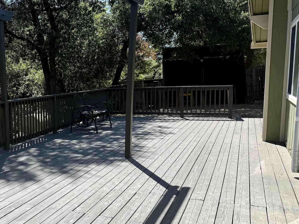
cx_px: 35
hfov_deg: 40.8
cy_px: 130
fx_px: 371
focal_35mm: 43
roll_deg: +1.9
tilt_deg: -8.8
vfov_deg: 33.5
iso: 80
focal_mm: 6.76
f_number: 1.78
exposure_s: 1/3279
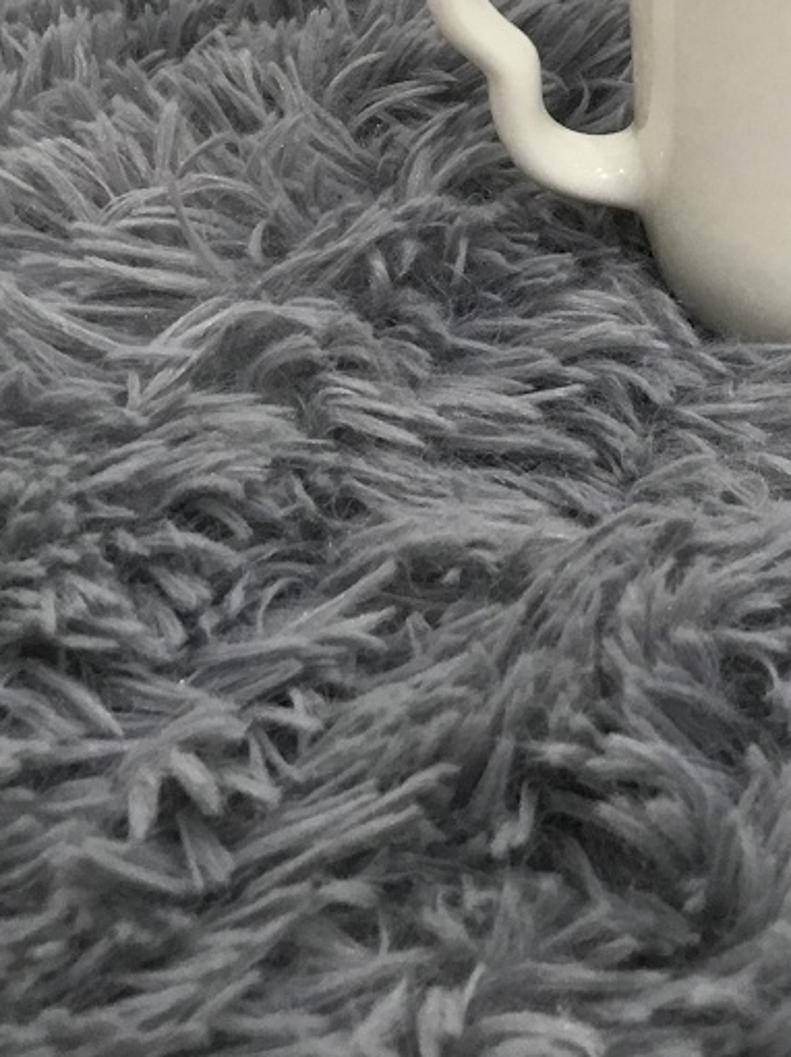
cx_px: 853
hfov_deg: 19.4
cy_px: -15
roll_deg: +1.8
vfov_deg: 25.3
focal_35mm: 73
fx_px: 2226
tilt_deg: -18.2
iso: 125
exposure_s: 1/33
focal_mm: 3.3
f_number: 2.4
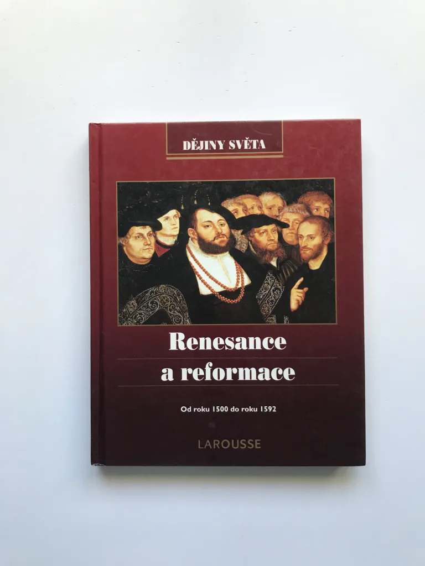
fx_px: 458
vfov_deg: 63.4
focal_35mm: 28
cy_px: 283
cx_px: 212
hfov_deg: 49.7
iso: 25
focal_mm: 3.99
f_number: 1.8
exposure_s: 1/33
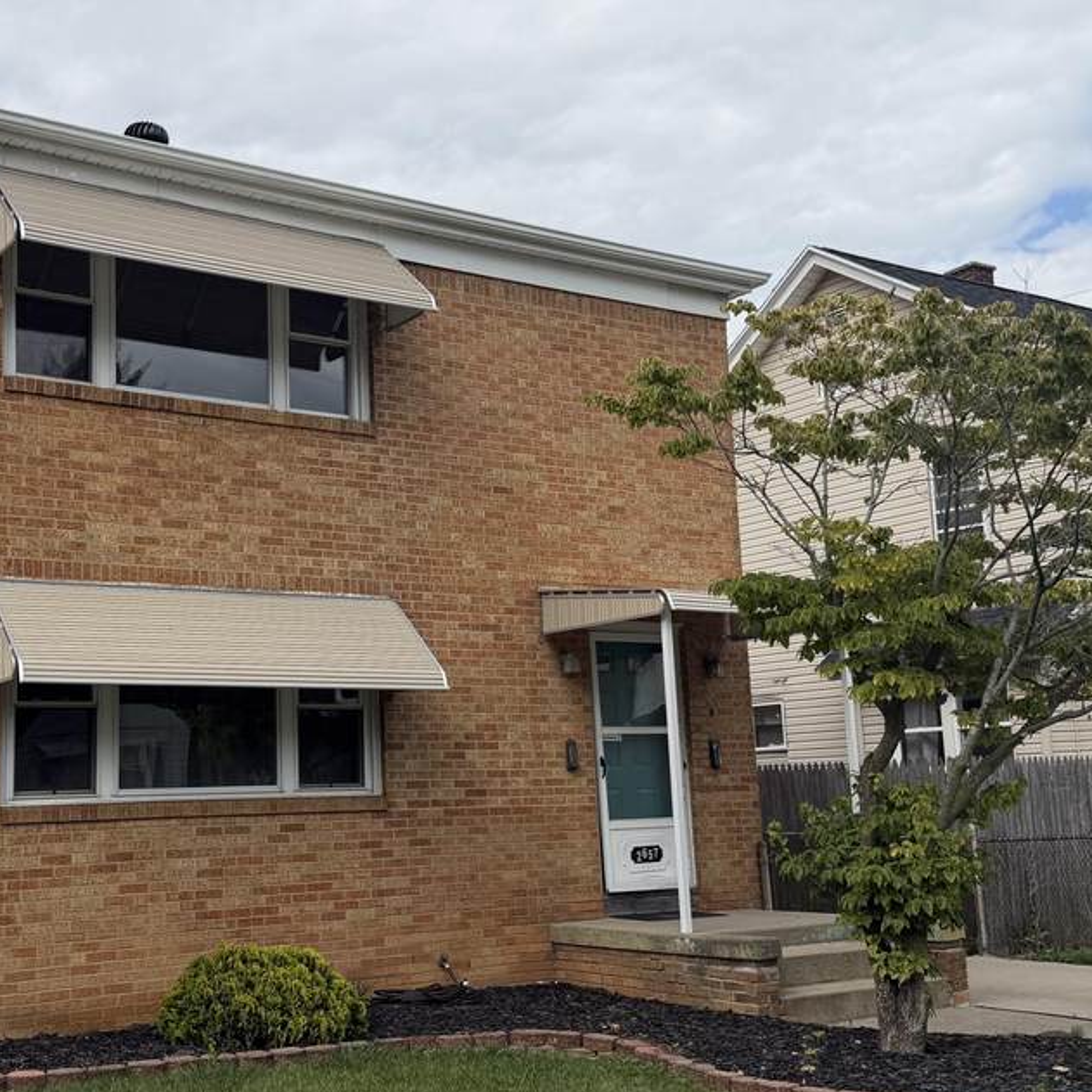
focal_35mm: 43
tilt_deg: +8.6
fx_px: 1535
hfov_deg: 38.8
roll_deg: +2.8
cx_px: 374
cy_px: 552
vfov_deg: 39.2
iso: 80
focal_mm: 6.76
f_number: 1.78
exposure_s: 1/4673
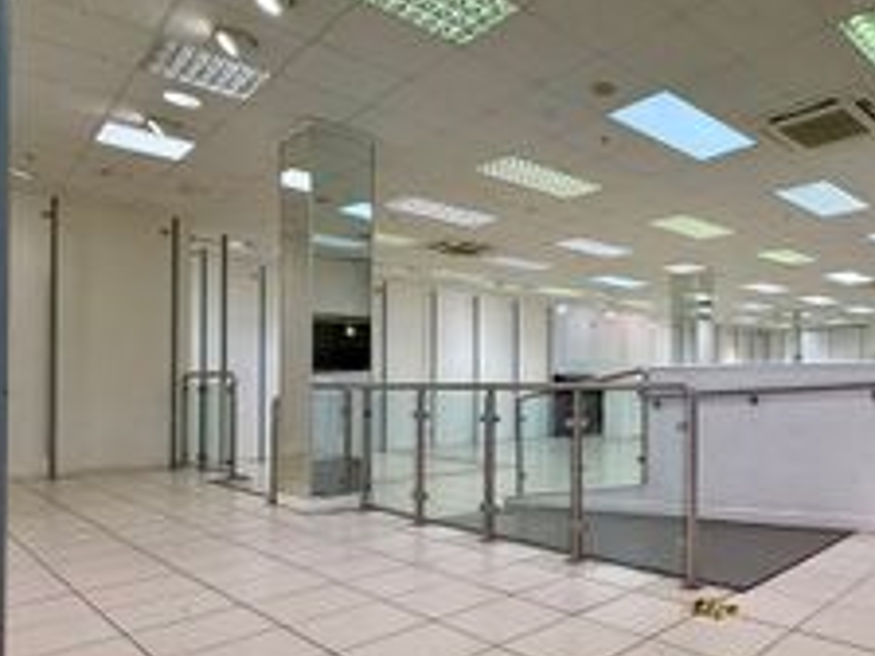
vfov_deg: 54.6
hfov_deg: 64.9
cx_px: 664
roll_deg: +0.0
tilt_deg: +0.1
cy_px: 383
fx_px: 632
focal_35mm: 25
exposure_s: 1/208
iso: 64
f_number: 2.2
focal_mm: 2.22
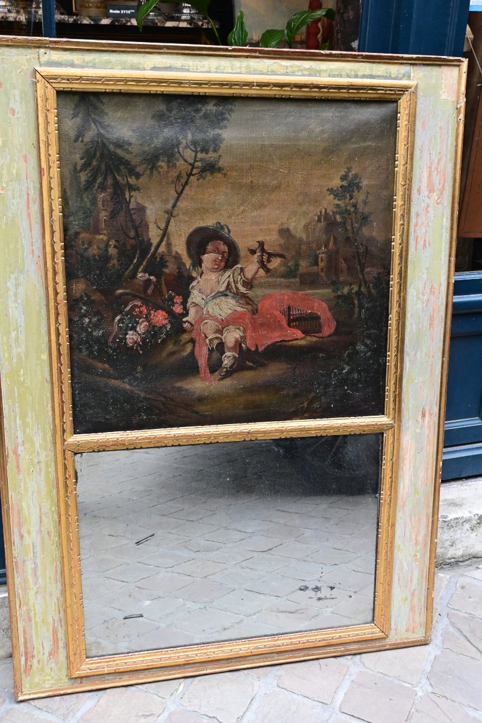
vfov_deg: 50.4
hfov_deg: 34.8
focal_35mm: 38
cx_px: 241
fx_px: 768
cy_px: 362
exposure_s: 1/60
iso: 2800
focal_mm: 25.5
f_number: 8
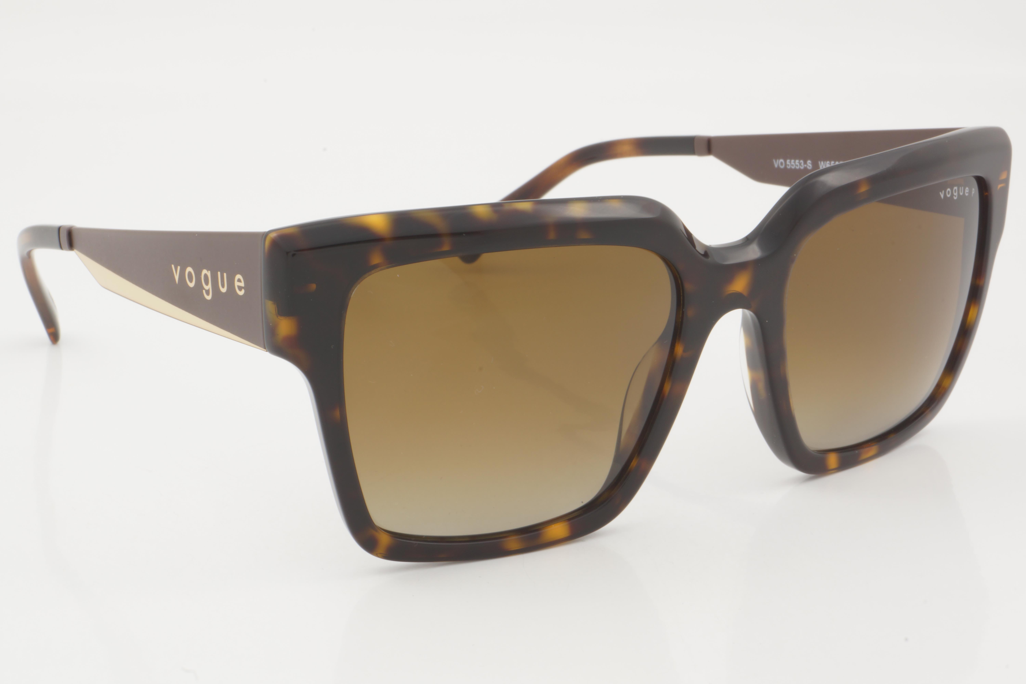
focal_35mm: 75
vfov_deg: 18.2
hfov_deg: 27.0
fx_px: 2137
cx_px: 513
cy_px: 342
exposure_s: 1/2
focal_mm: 50
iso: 100
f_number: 32
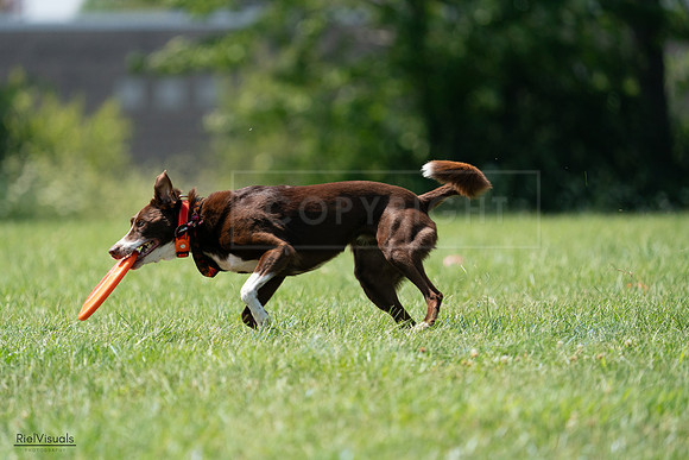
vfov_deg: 3.3
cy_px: 230
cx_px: 344
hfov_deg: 4.9
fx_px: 8078
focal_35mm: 422
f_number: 6.3
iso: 1250
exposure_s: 1/4000
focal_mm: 422
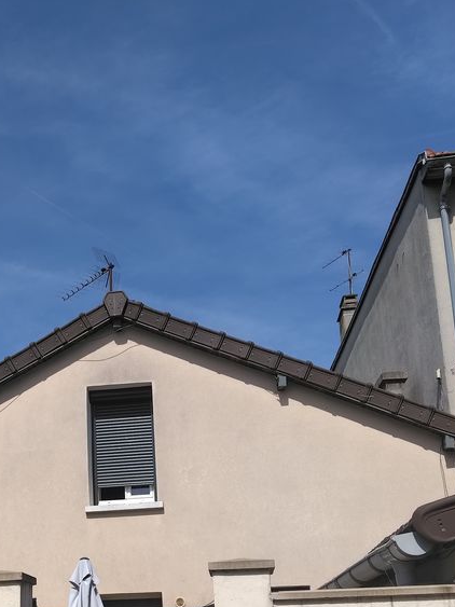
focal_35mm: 48
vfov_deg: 38.2
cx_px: 97
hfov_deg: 29.6
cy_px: 484
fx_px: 842
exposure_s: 1/860
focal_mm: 4.05
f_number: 1.8
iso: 100
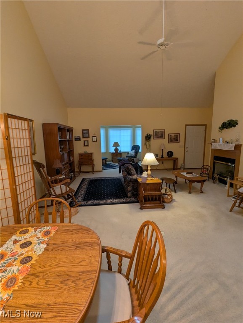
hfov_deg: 78.2
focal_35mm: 16
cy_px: 162
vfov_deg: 94.4
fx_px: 149
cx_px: 122
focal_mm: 2.35
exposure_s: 1/60
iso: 177
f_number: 2.2
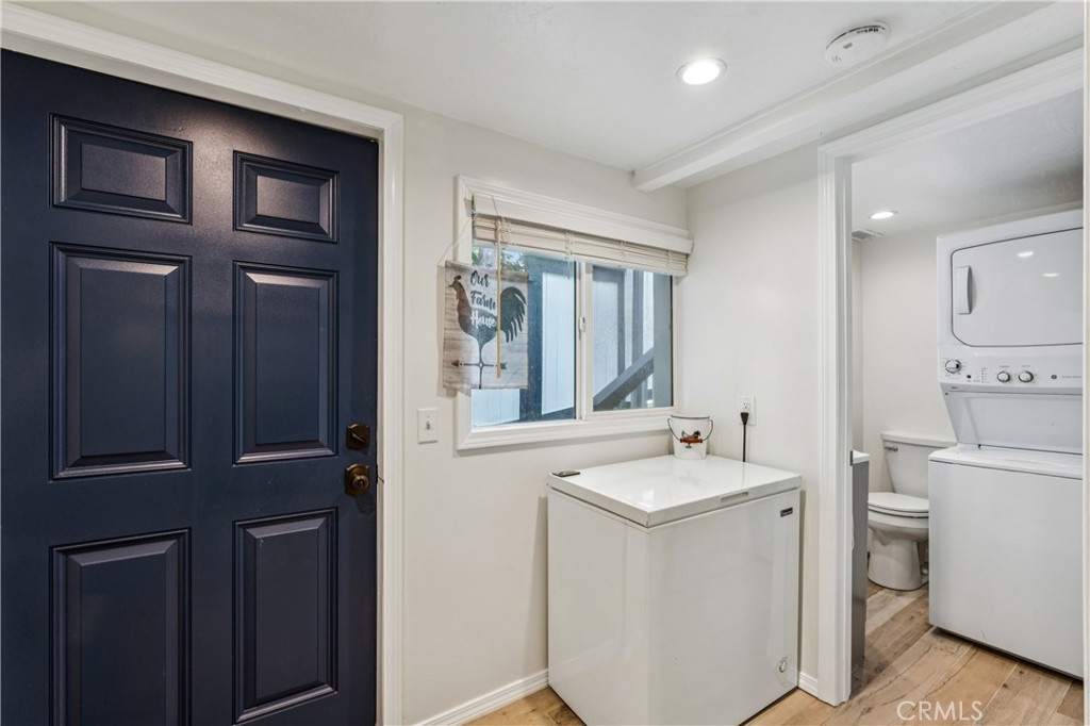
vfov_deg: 74.1
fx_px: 481
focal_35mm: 16
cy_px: 363
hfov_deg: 97.1
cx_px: 545
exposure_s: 1/1.67
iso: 100
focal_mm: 15.9
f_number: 13
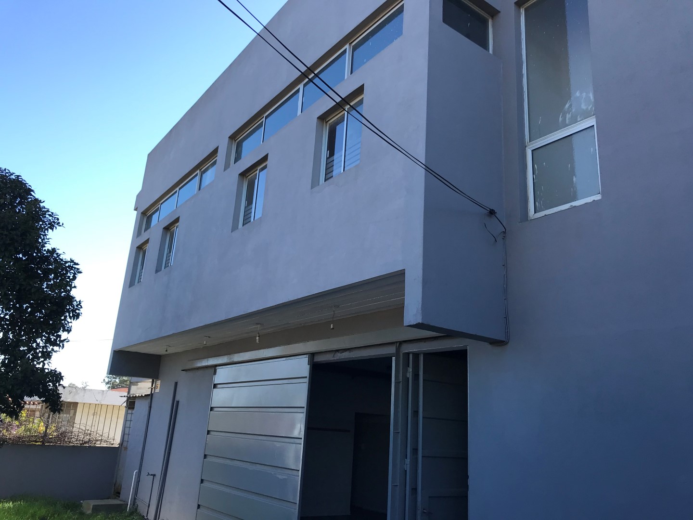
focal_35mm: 28
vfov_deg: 49.7
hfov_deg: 63.4
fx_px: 561
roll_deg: -4.5
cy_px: 260
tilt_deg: +15.3
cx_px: 346
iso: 20
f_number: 1.8
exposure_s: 1/643
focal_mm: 3.99
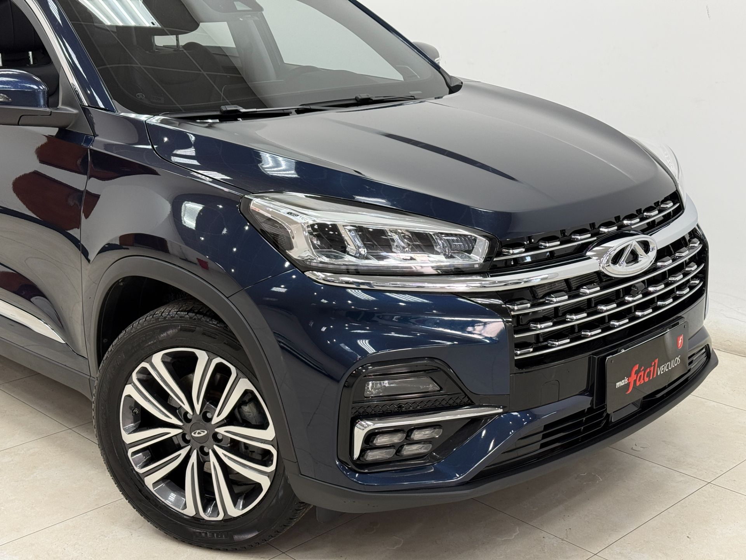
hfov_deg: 39.7
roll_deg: +1.1
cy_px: 280
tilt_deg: -15.3
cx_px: 373
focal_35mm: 48
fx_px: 1034
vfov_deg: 30.3
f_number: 1.78
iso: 100
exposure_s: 1/60
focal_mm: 6.76
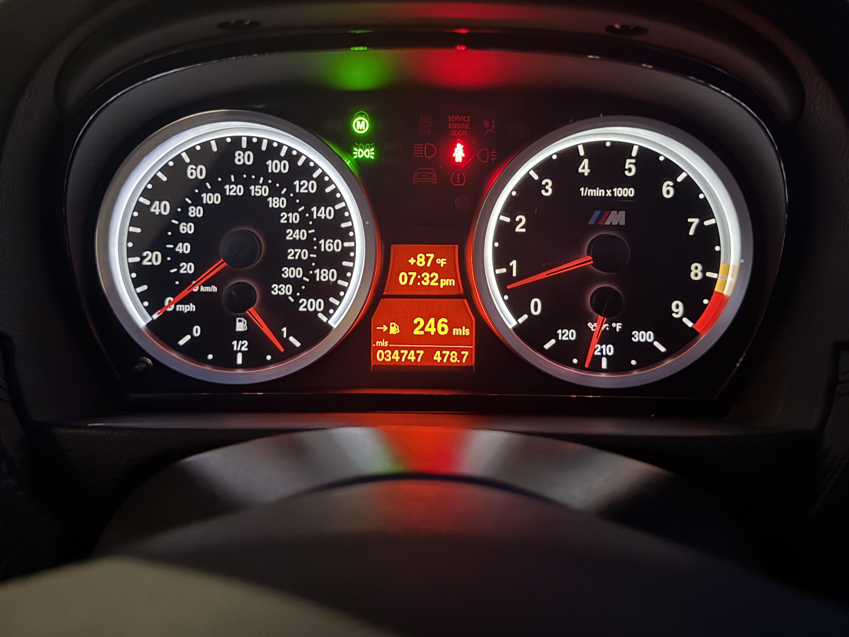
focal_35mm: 35
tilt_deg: -17.6
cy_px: 215
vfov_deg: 40.2
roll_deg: -1.3
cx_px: 416
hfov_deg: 52.6
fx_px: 858
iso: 1250
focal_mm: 6.76
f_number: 1.78
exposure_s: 1/10
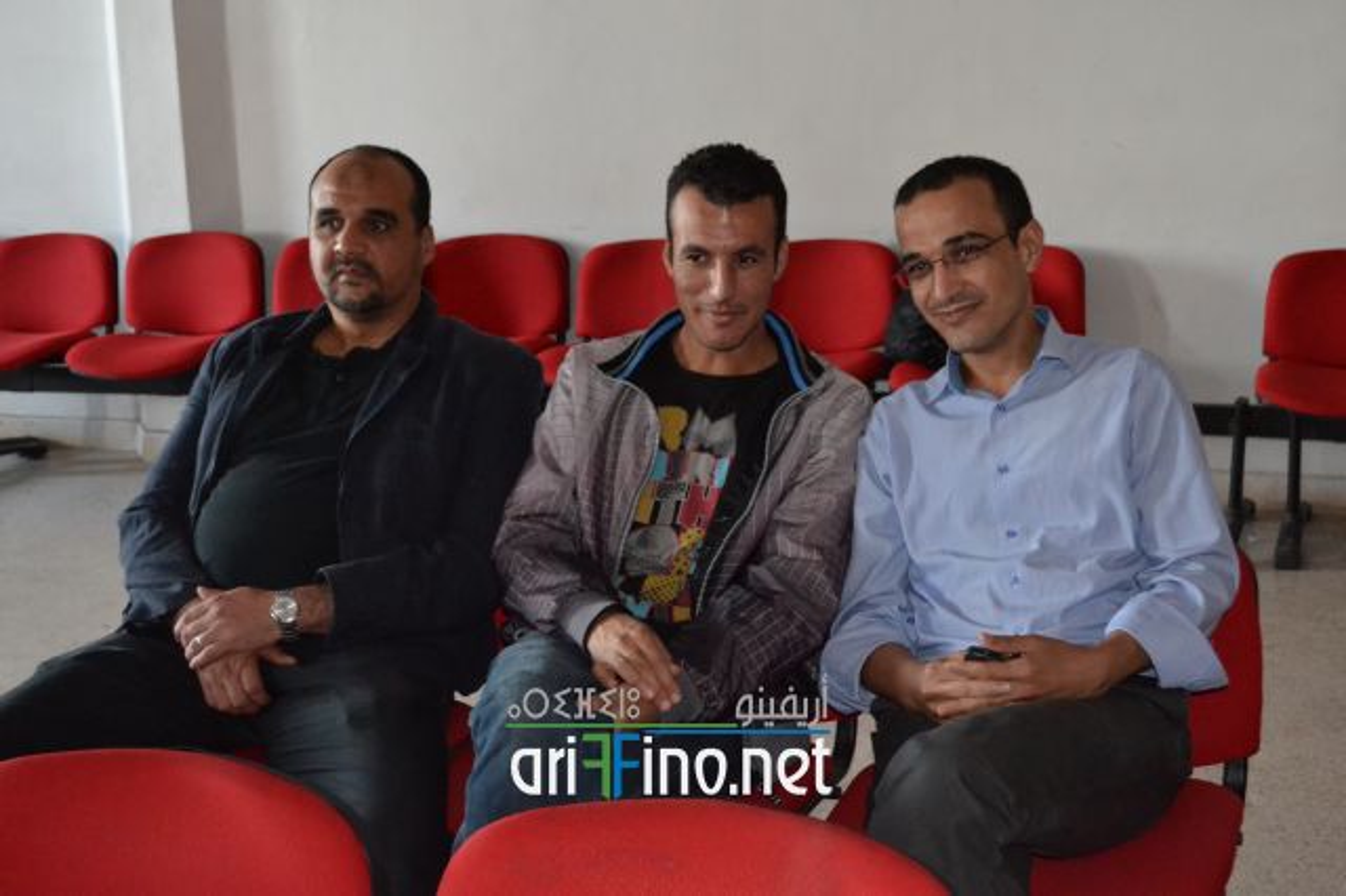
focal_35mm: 51
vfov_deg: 26.5
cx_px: 673
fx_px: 1906
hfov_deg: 38.9
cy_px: 448
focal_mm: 34
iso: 3200
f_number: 5
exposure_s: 1/60
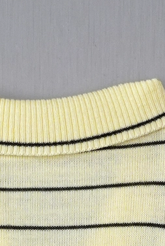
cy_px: 806
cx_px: 37
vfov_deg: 5.6
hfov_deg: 4.0
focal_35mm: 342
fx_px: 2349
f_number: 9
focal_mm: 30
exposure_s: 1/60
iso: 320
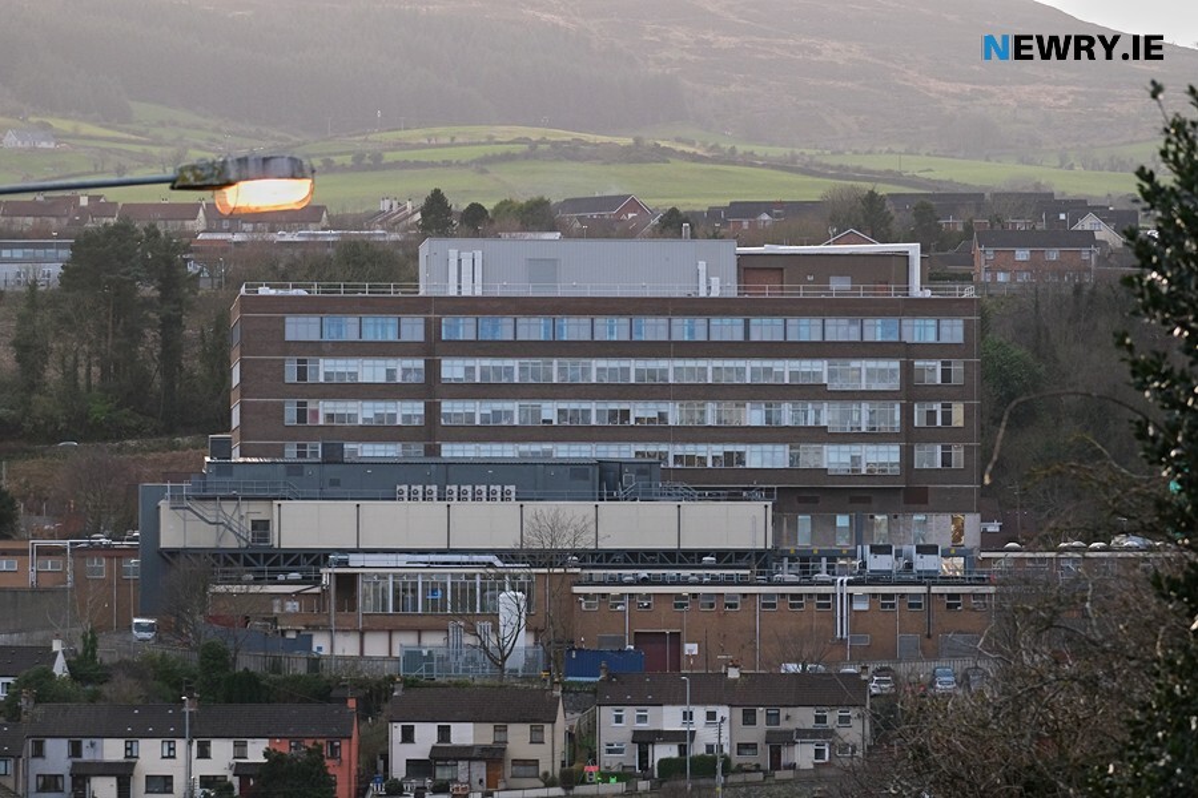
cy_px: 399
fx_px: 5158
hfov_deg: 13.2
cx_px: 599
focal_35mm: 155
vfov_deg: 8.9
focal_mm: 103.6
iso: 1000
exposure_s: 1/1100
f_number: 4.5
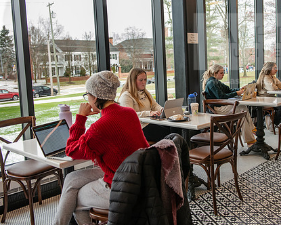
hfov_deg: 43.5
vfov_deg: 35.6
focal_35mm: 42
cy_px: 95
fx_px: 349
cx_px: 173
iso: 500
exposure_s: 1/200
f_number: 3.5
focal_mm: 32
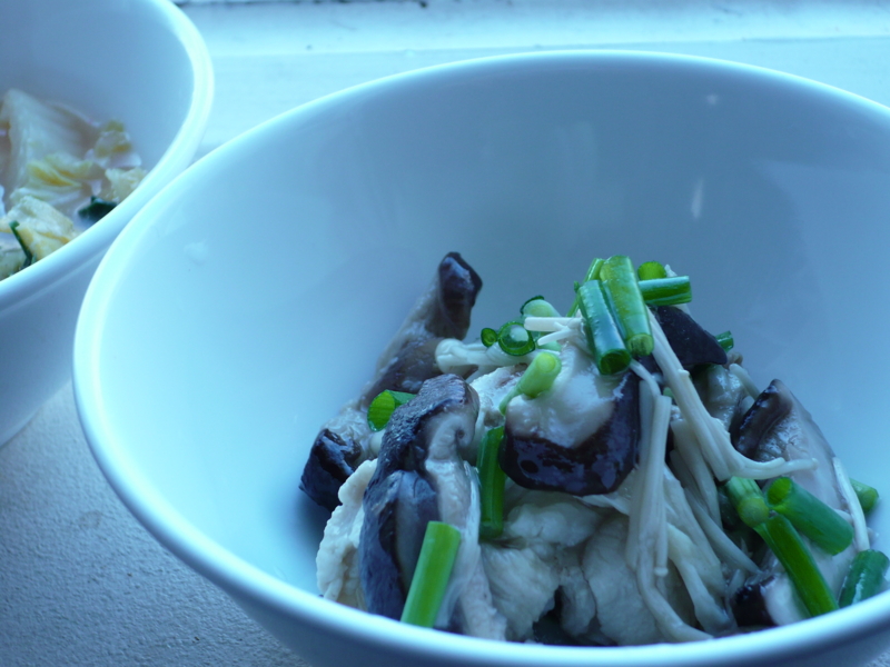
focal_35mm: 66
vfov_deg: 22.3
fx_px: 1697
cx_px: 445
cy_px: 334
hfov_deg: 29.4
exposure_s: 1/40
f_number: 3.9
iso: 100
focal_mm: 10.9
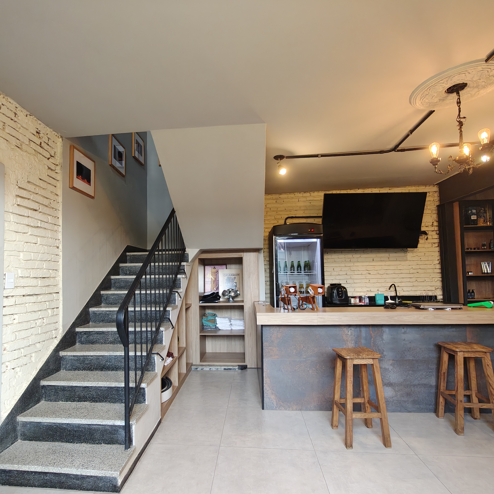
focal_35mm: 15
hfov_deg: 90.8
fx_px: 242
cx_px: 220
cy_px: 259
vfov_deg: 91.1
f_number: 2
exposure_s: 1/60
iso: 3513
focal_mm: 2.31
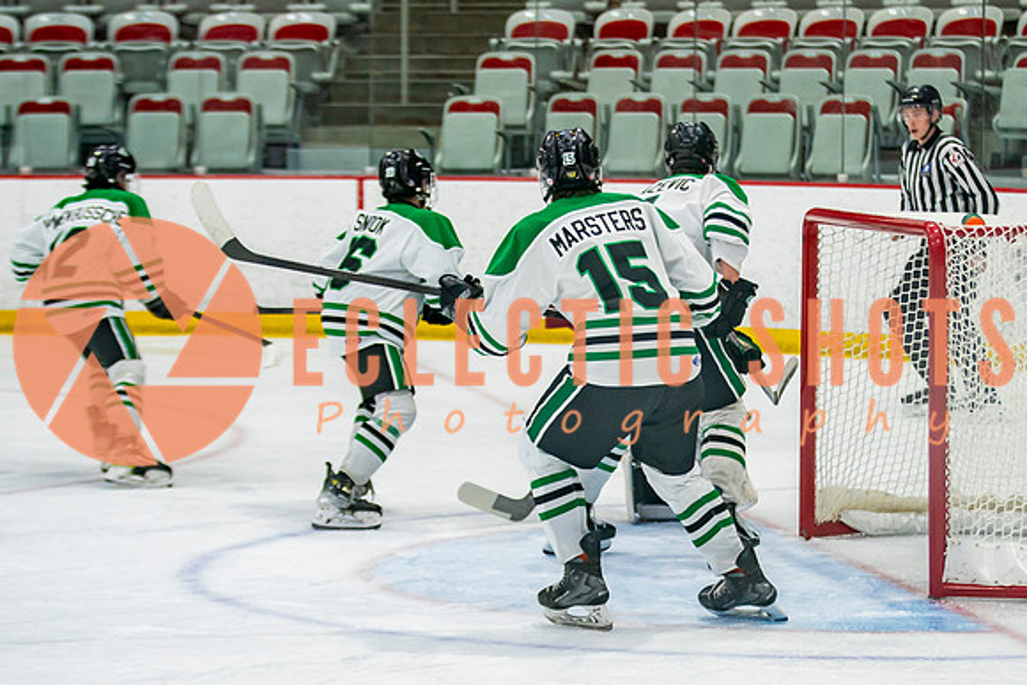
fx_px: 4385
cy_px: 439
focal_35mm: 154
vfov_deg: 8.9
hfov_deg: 13.3
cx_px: 625
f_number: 2.8
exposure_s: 1/640
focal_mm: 88
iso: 1000
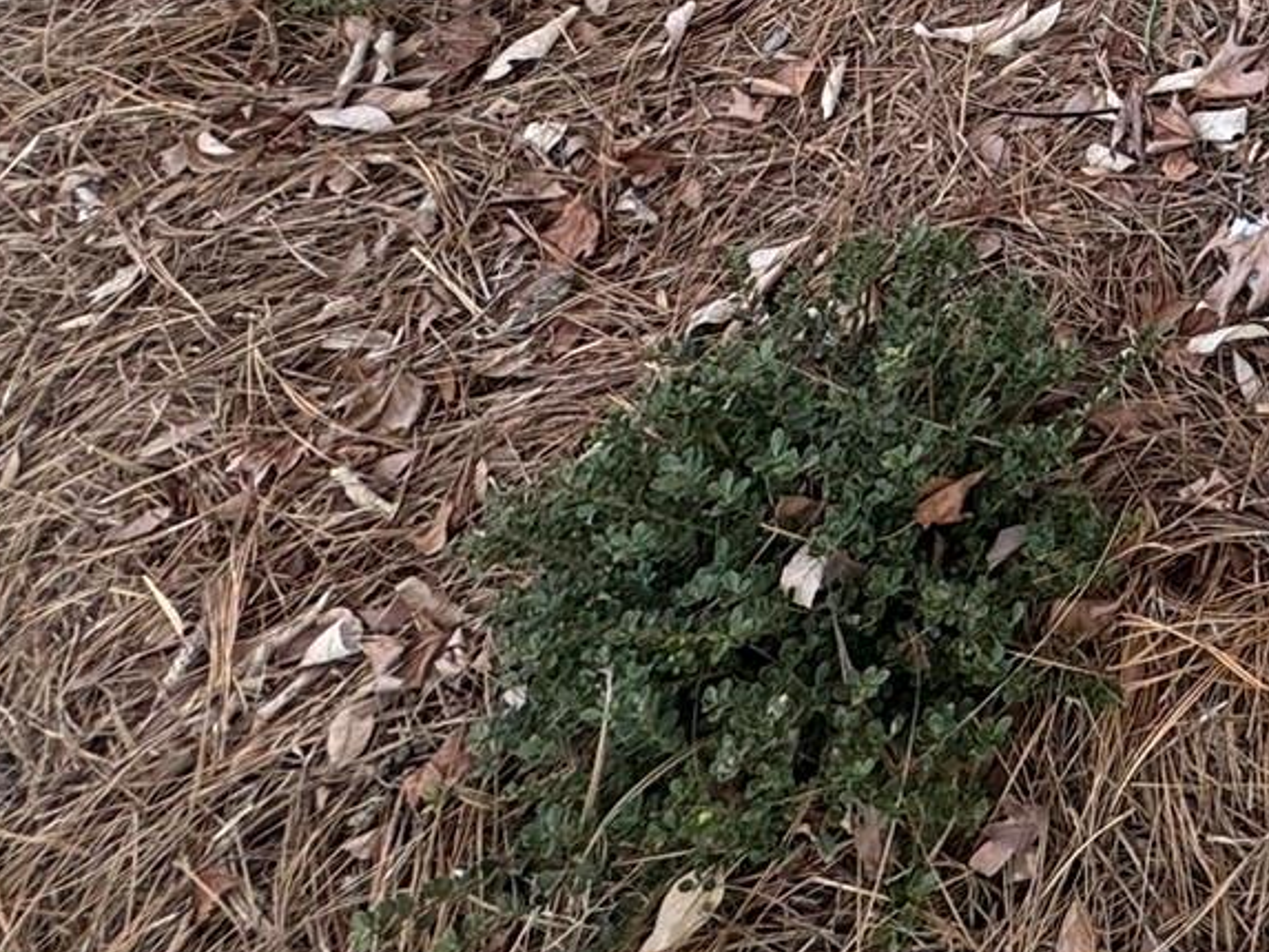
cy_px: -538
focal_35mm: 50
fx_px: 1833
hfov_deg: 26.7
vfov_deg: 22.8
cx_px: 1922
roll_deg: +1.2
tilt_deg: -35.0
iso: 40
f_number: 2.2
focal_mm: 2.22
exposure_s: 1/127
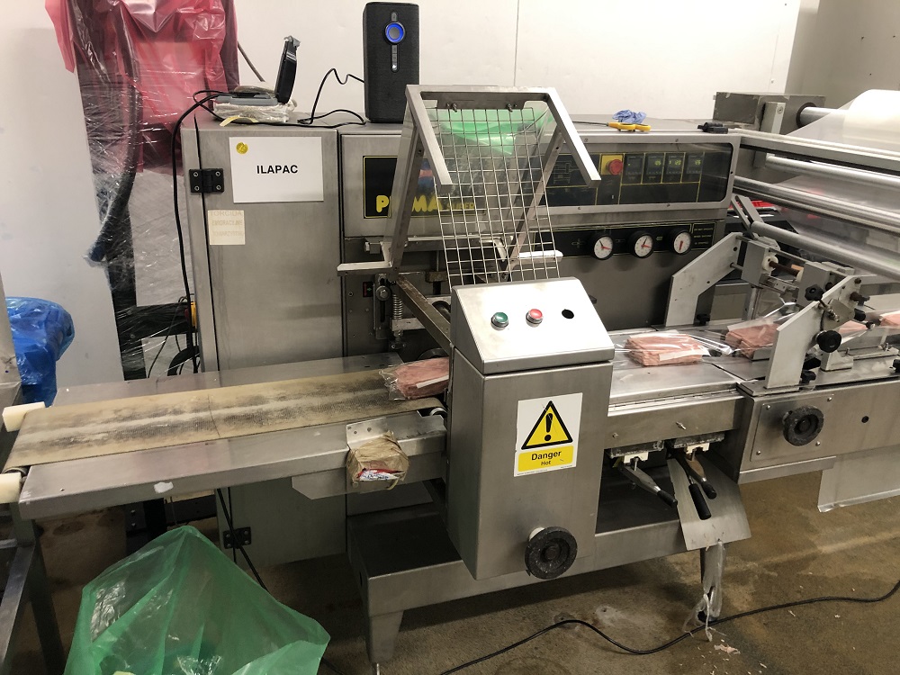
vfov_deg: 49.7
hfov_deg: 63.4
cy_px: 338
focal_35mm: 28
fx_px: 728
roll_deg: -1.6
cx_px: 450
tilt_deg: -19.8
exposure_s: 1/17
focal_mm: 4
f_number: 1.8
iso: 64
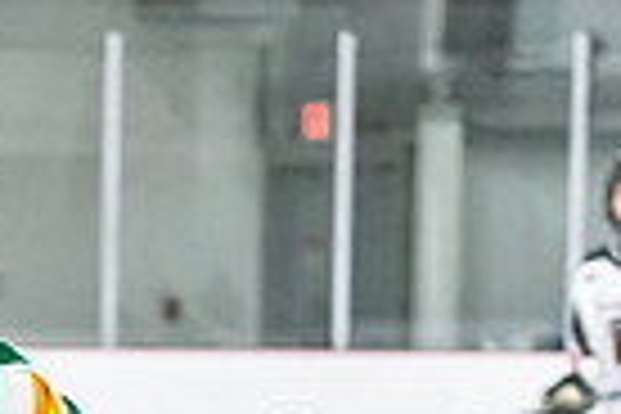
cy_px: 866
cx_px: -130
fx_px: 5071
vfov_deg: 4.6
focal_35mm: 294
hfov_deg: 7.0
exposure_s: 1/800
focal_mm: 70
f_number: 2.8
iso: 4000
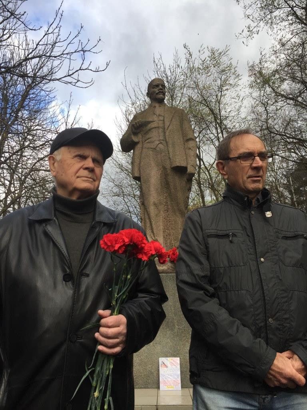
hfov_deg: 48.2
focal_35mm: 29
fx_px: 343
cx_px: 154
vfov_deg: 61.7
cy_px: 205
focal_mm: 4.15
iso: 32
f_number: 2.2
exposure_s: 1/416
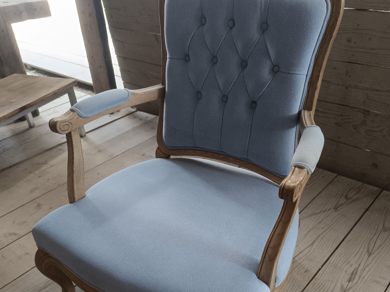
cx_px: 193
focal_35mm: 33
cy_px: 213
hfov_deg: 55.4
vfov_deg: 41.9
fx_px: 372
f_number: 1.65
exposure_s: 1/100
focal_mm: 6.14
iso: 585
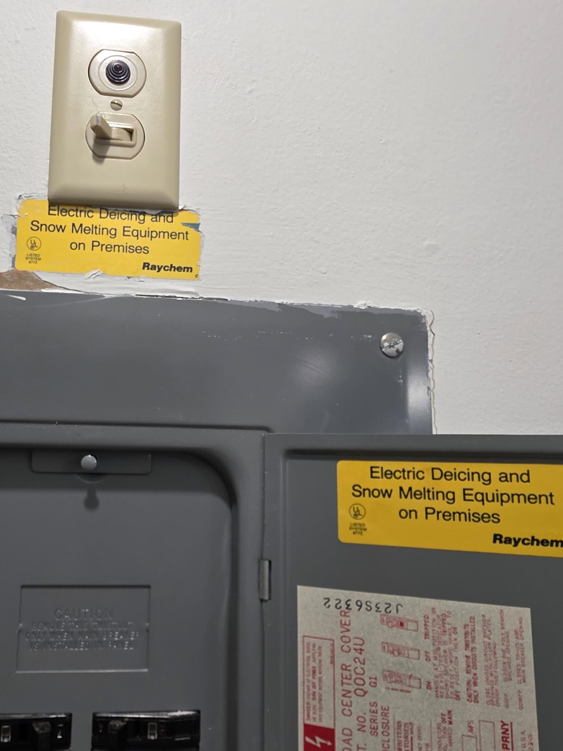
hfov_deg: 59.6
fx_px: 477
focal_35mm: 22
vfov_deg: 76.3
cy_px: 402
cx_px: 185
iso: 160
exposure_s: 1/120
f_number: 1.9
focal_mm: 2.2
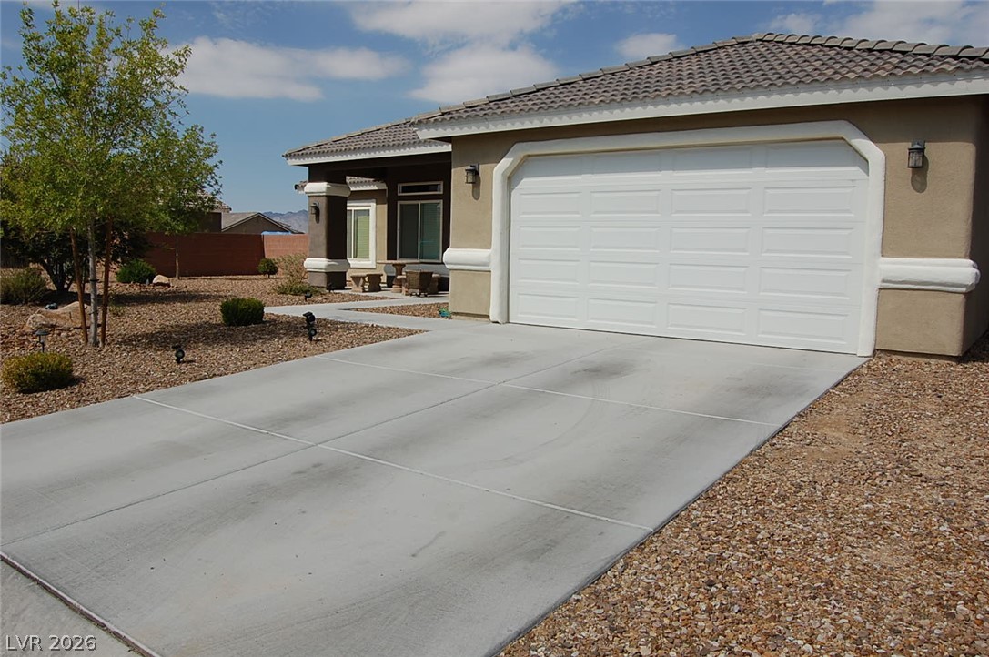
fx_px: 741
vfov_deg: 47.8
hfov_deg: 67.4
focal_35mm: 27
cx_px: 494
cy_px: 328
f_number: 11
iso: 200
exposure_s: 1/500
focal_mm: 18
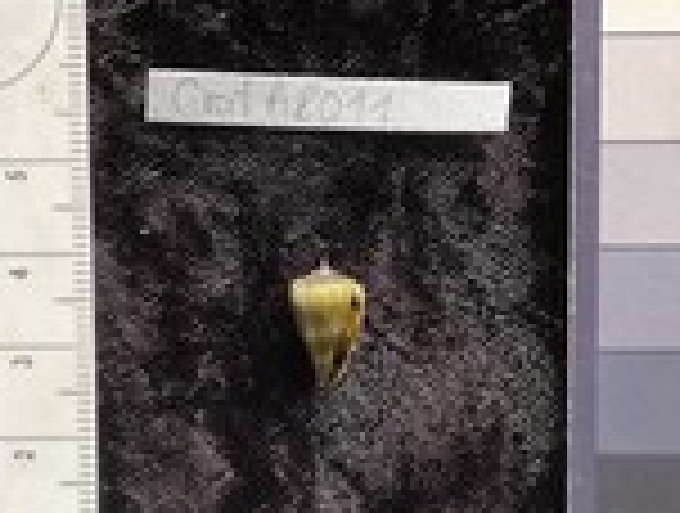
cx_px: 392
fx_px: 1319
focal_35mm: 67
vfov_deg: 21.8
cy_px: 380
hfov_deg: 28.9
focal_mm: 3
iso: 125
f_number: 1.8
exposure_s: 1/60
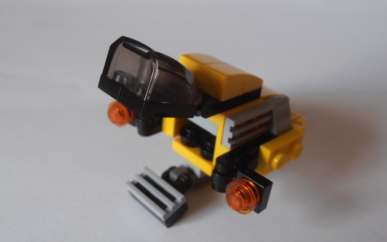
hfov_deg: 49.3
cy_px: 140
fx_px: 422
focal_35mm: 40
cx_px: 197
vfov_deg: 32.0
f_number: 3.9
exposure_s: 1/20
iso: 125
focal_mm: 6.61
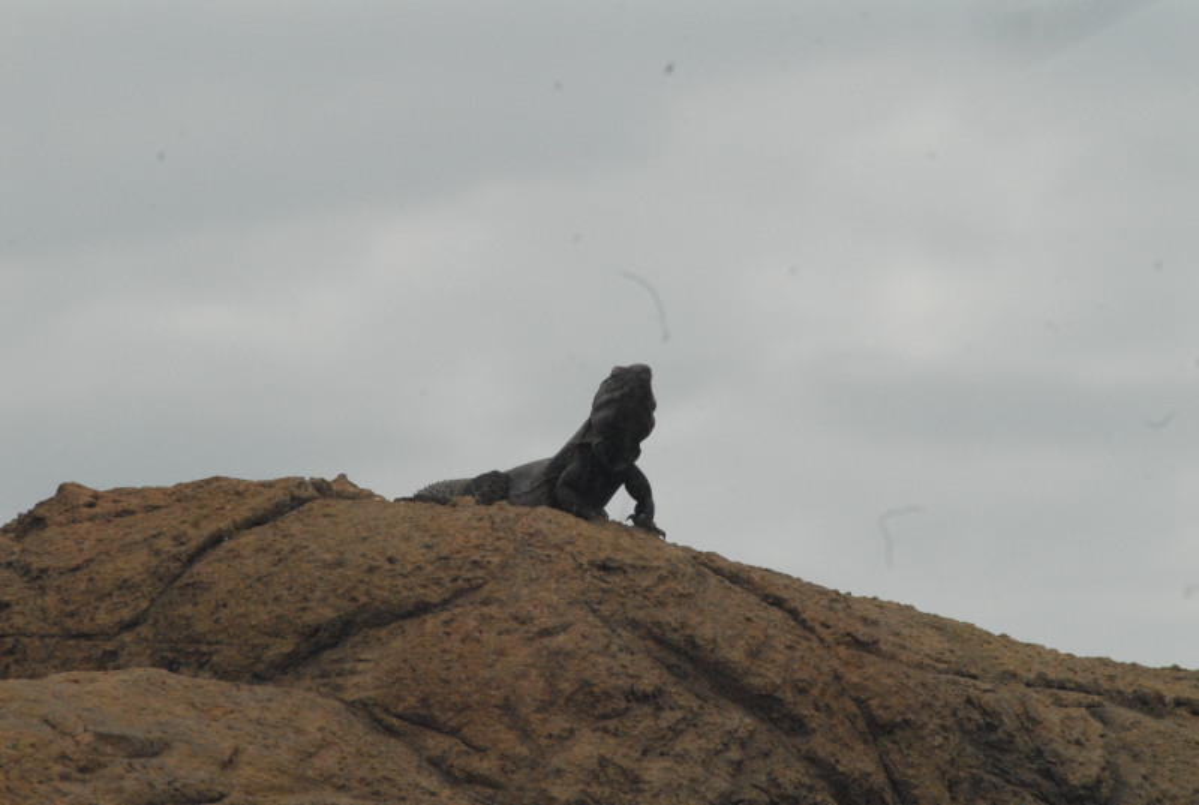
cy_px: 402
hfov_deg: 4.6
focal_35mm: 450
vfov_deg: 3.1
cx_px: 600
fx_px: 15018
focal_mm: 300
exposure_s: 1/1250
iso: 1600
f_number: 18
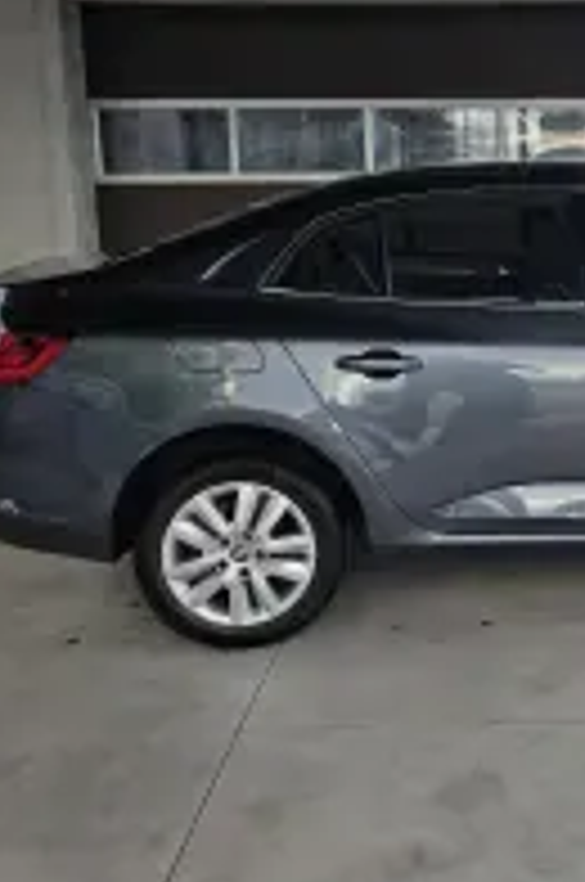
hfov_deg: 28.5
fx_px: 1076
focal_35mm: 44
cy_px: 297
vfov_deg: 44.0
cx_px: 590
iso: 32
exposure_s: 1/180
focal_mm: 6.3
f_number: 1.7
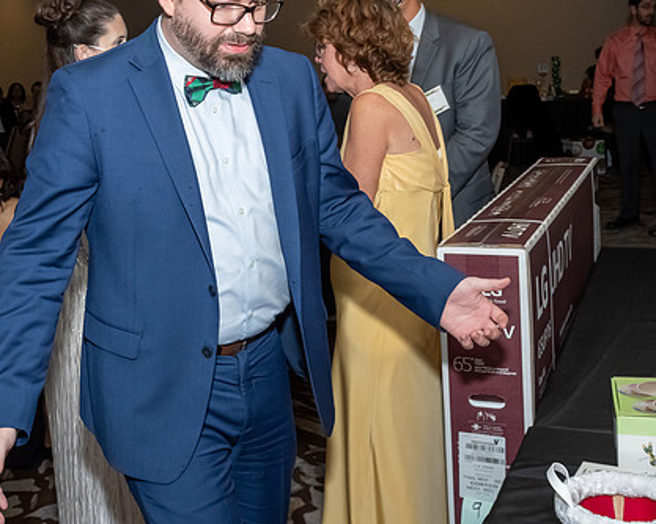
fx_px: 989
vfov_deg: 29.3
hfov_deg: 36.4
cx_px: 234
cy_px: 154
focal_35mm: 51
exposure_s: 1/250
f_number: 7.1
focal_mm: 18
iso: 500
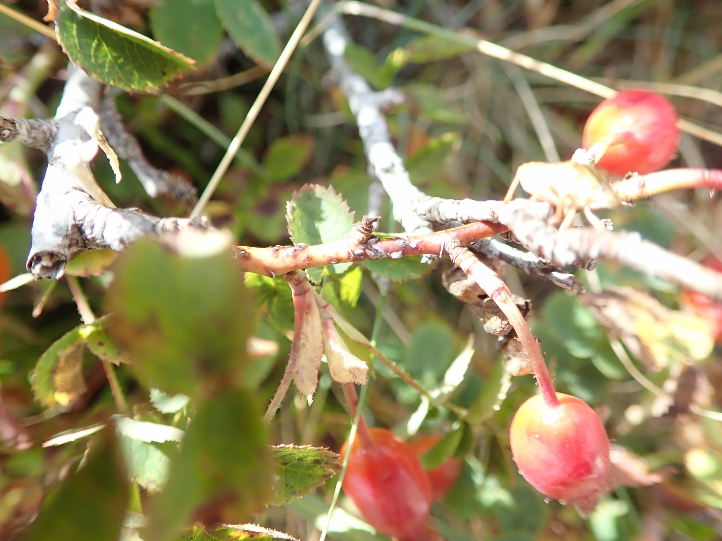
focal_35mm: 30
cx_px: 361
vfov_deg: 46.8
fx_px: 626
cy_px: 270
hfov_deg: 60.0
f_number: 2.3
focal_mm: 5.5
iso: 100
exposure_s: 1/200
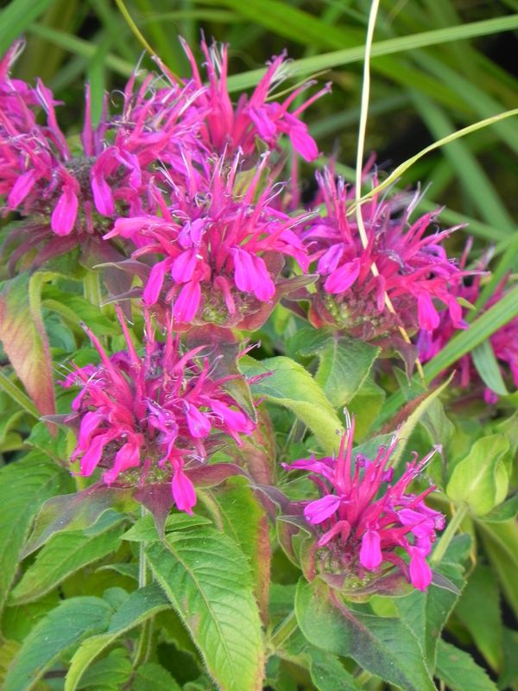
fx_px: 10974
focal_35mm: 550
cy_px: 346
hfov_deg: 2.7
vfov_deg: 3.6
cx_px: 259
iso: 160
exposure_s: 1/30
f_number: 5
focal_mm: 97.8
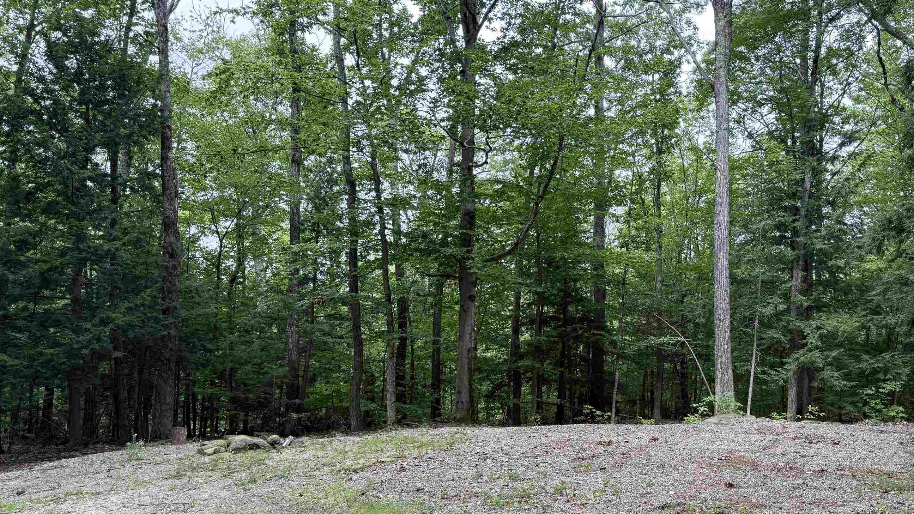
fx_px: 751
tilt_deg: +1.6
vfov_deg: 37.6
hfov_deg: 62.3
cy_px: 316
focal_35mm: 31
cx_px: 523
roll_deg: -2.0
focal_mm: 6.76
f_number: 1.78
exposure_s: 1/551
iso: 100
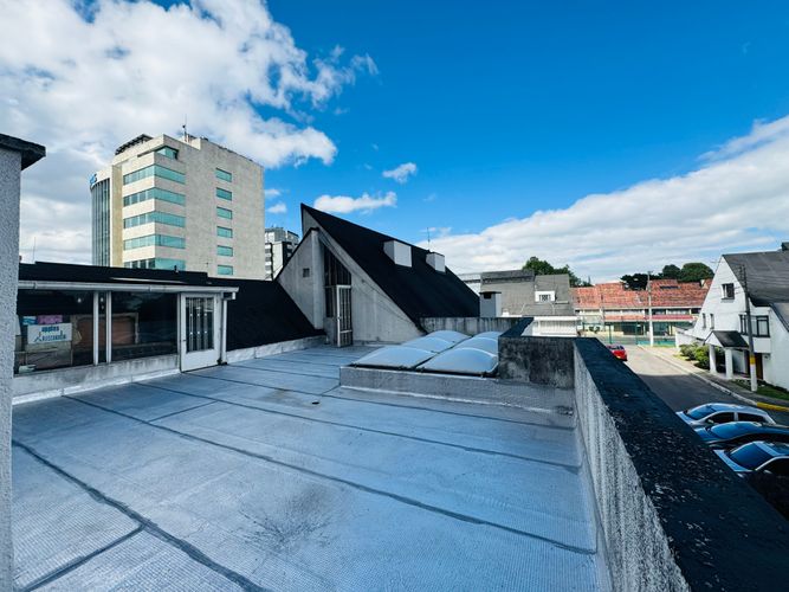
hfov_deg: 102.1
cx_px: 394
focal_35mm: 14
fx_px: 319
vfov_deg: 85.7
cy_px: 296
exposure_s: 1/1063
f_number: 2.2
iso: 50
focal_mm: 2.22
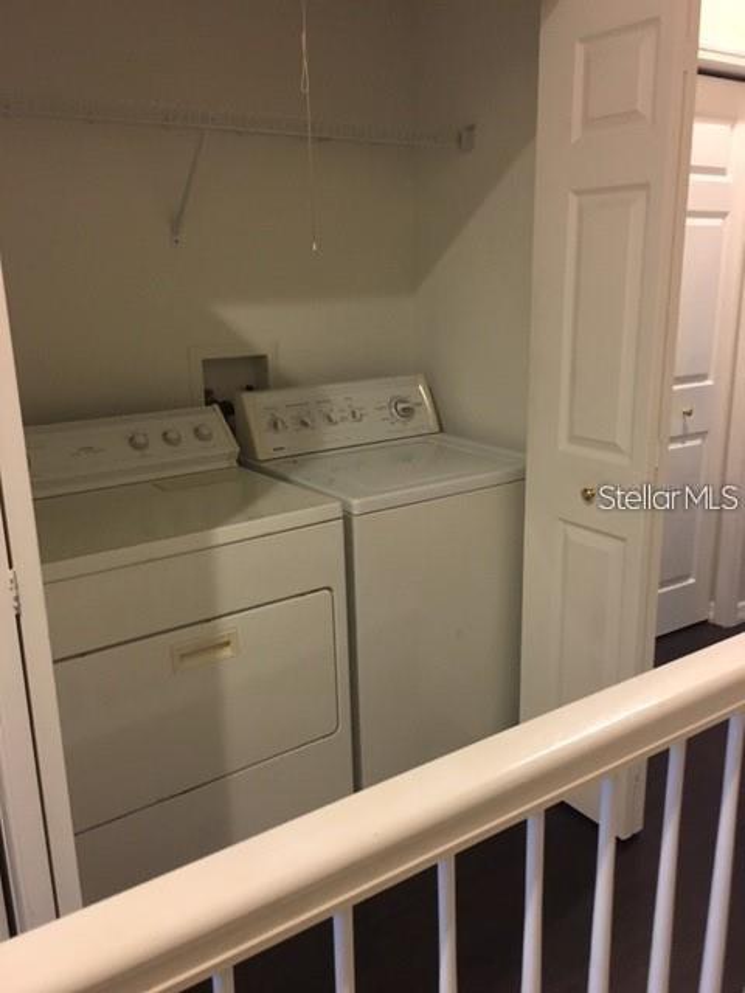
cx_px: 372
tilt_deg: -16.1
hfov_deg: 48.2
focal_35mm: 29
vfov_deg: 61.7
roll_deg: -0.6
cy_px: 496
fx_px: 832
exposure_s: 1/15
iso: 200
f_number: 2.2
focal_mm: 4.15
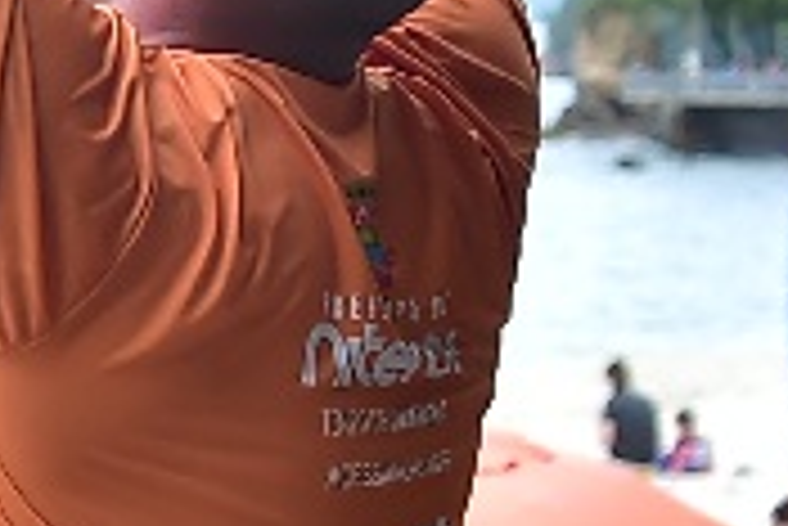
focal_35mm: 238
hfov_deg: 7.6
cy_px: 789
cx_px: -1508
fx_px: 5214
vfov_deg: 5.7
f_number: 4
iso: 500
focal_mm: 35
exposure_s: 1/4000
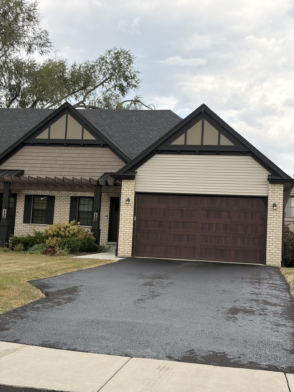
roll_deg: -3.2
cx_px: 147
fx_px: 589
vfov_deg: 36.8
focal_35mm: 52
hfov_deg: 28.0
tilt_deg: +5.7
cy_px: 196
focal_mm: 5.96
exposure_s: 1/1032
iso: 50
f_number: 1.6
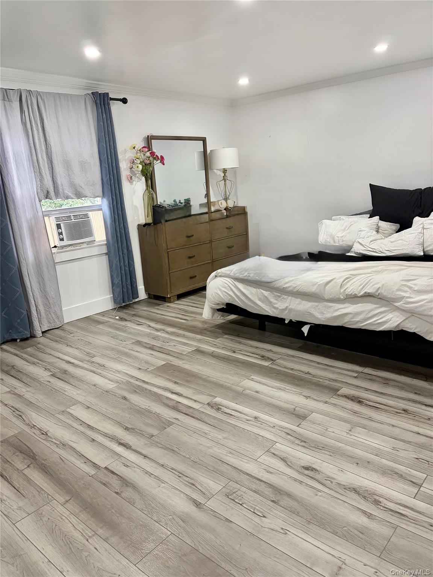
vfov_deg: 67.3
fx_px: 434
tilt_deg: -13.8
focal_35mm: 26
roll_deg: +4.5
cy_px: 288
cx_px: 216
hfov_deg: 53.1
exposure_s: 1/60
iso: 160
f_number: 1.6
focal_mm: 5.96
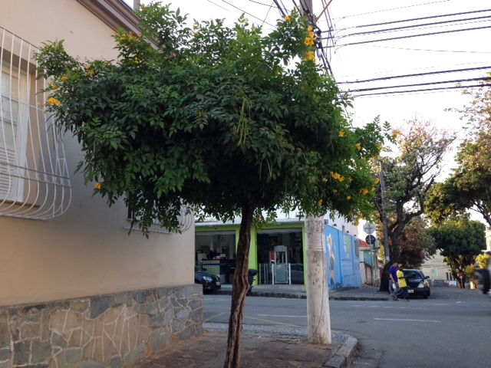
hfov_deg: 55.4
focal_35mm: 33
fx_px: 468
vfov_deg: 42.9
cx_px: 246
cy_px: 184
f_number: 2.4
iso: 50
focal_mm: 4.12
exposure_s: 1/120
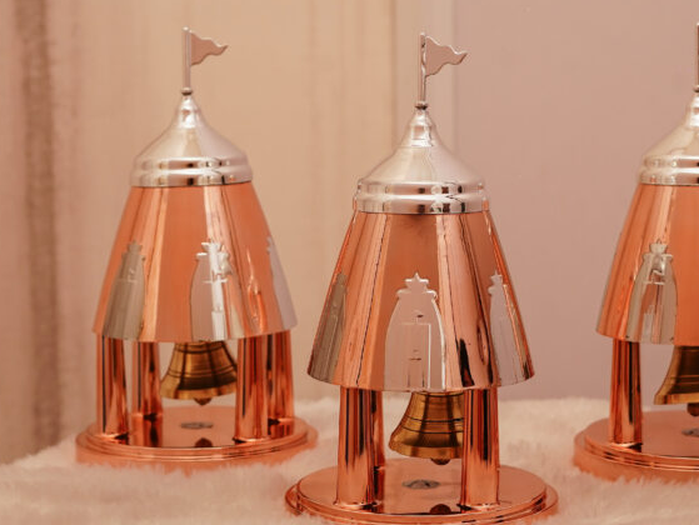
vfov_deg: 16.8
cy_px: 212
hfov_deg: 22.2
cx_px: 431
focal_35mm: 88
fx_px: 1778
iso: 640
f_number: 5
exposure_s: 1/125
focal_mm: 50
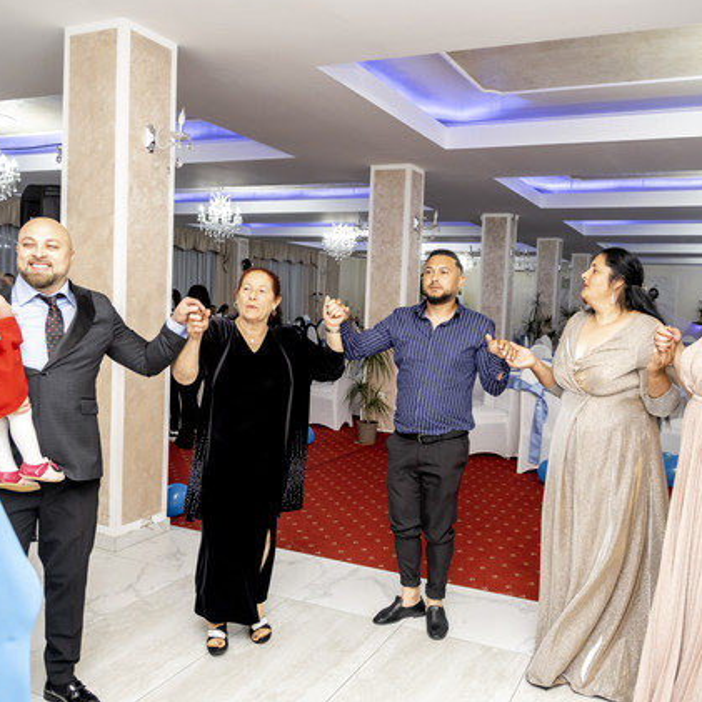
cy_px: 351
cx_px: 362
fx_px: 711
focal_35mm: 31
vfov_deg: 52.5
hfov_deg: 52.5
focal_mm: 16
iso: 1600
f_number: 2.8
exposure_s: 1/160
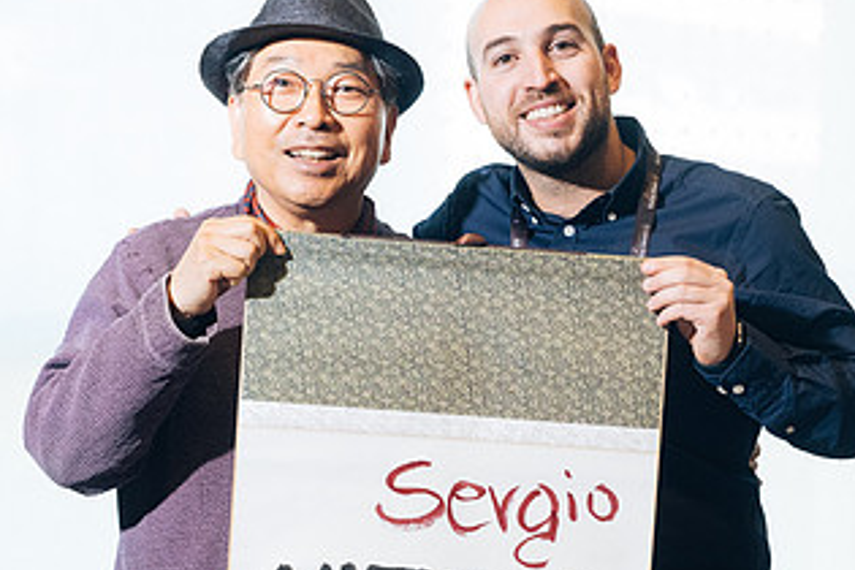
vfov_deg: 14.8
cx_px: 537
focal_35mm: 92
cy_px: 398
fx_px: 2185
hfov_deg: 22.1
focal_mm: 33.2
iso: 800
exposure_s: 1/250
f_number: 3.2
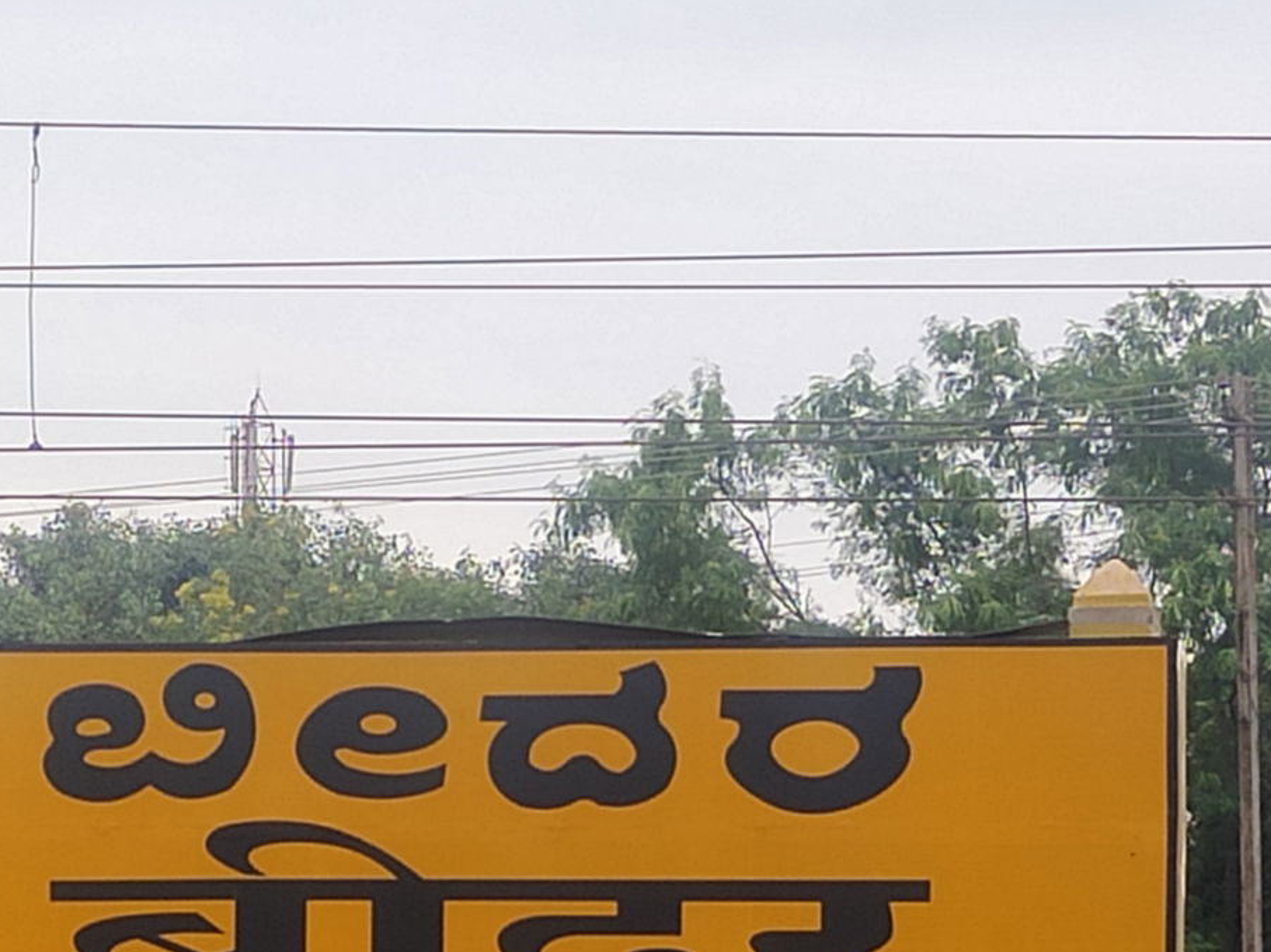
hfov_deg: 35.5
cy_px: 1007
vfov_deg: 25.8
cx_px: 349
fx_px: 1945
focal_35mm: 53
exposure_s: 1/908
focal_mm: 4.68
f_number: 1.79
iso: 113
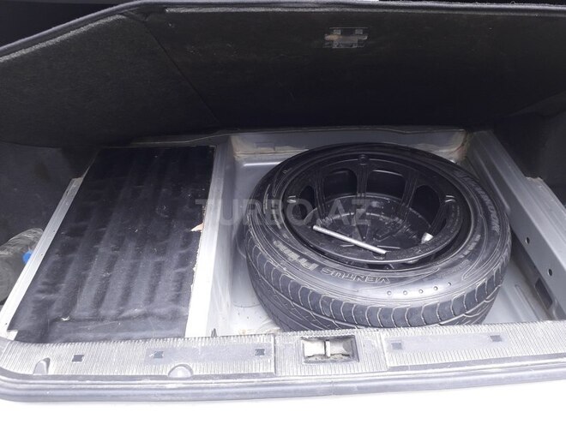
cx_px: 283
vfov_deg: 51.4
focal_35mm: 27
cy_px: 212
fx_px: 441
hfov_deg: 65.3
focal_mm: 3.6
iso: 40
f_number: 1.9
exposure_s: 1/139
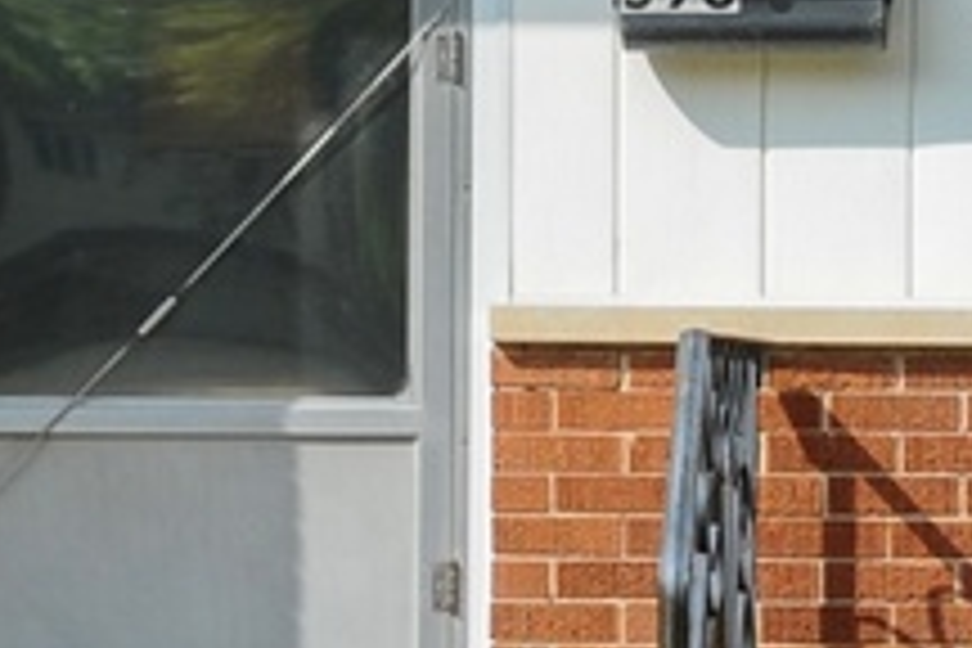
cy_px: -158
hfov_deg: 6.0
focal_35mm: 345
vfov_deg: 4.0
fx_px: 9314
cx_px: 394
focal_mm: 46
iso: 200
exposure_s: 1/400
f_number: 8
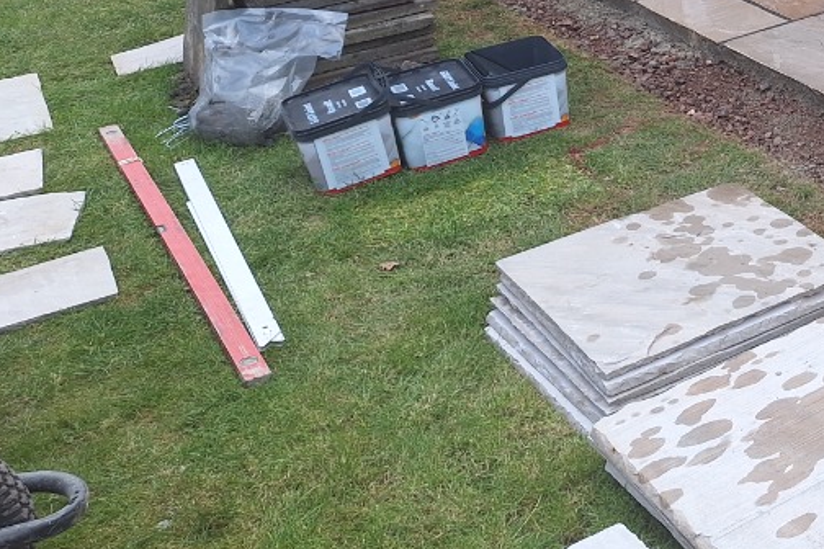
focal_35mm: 57
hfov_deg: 30.2
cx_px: 976
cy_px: -65
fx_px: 1305
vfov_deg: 22.4
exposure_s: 1/425
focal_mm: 5.54
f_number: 1.8
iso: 25
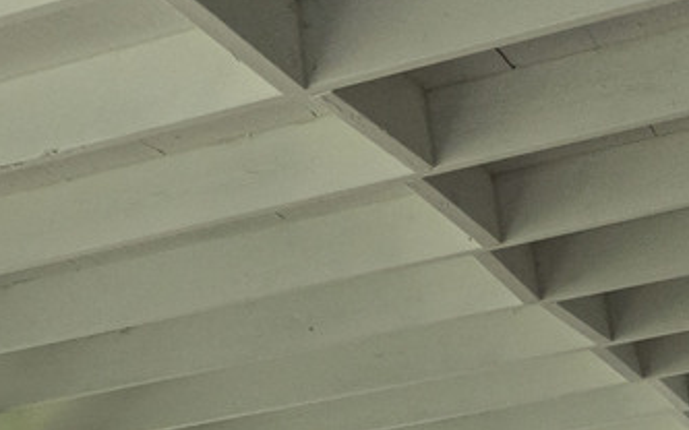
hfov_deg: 16.8
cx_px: -118
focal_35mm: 119
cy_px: 790
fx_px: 2234
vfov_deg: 10.3
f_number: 8
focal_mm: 16
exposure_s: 1/400
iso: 200
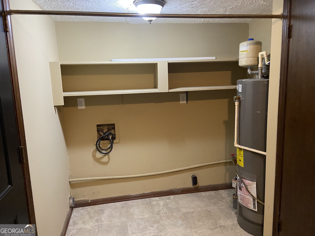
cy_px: 118
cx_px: 158
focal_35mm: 26
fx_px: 237
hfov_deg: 67.3
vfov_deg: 53.1
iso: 320
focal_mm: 4.25
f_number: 1.8
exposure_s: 1/60
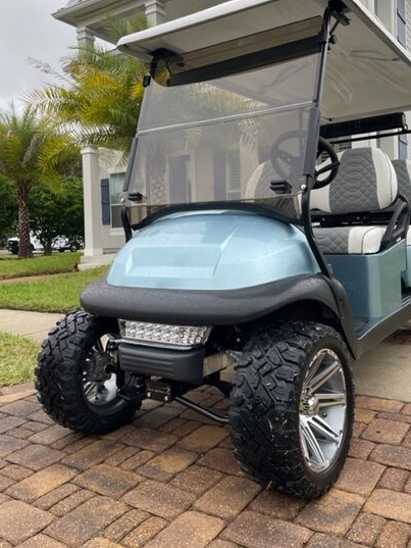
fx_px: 491
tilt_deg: -0.4
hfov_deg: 45.4
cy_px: 241
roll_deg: +1.8
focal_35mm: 31
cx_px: 222
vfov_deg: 58.2
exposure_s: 1/121
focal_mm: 4.2
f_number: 1.6
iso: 32
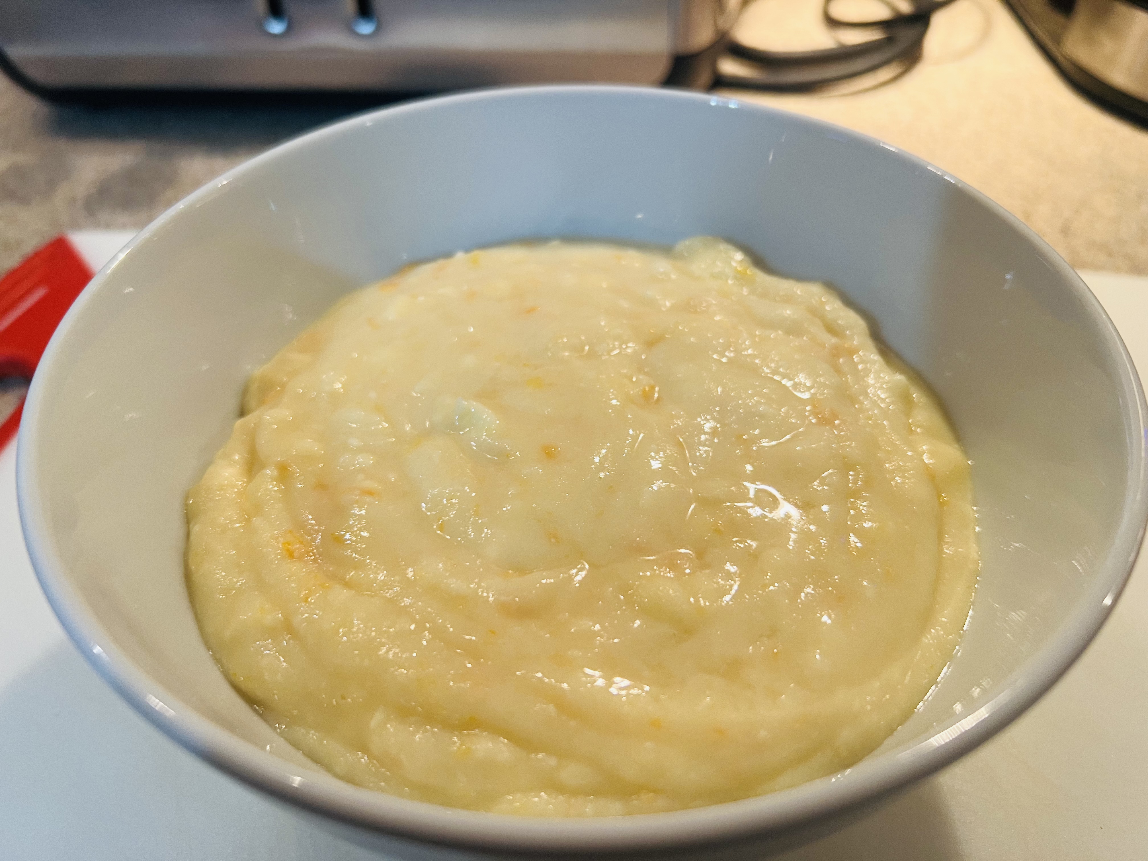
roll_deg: +2.3
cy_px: 430
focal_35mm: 26
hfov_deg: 67.3
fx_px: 862
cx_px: 574
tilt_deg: -44.9
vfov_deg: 53.1
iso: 80
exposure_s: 1/60
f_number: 1.5
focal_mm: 5.7
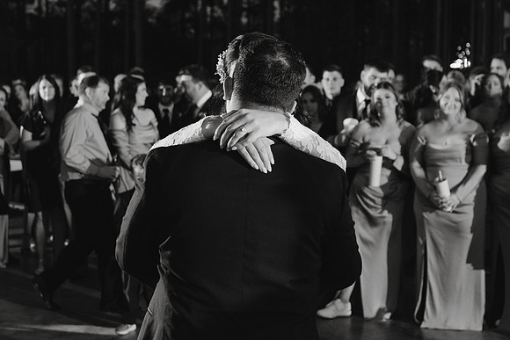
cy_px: 156
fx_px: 914
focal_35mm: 64
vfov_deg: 21.1
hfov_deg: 31.2
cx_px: 248
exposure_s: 1/125
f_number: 3.2
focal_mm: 35
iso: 1600
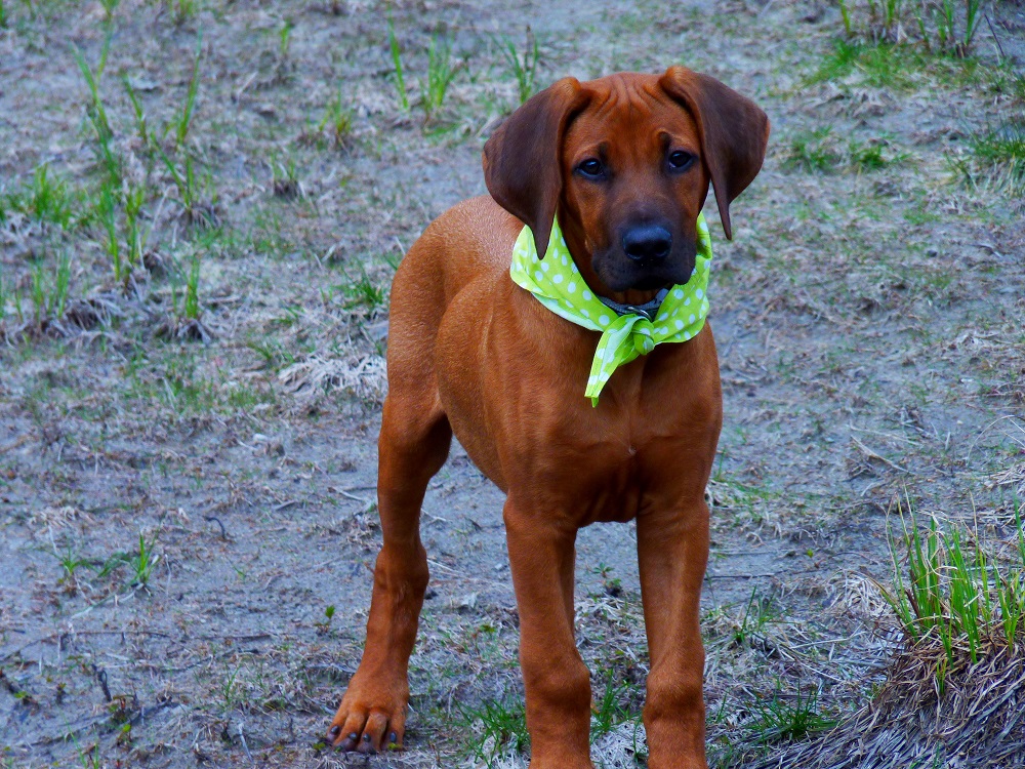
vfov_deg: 4.7
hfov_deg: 6.2
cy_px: 384
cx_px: 512
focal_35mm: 319
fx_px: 9446
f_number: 5.6
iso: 80
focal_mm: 56.7
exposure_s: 1/400
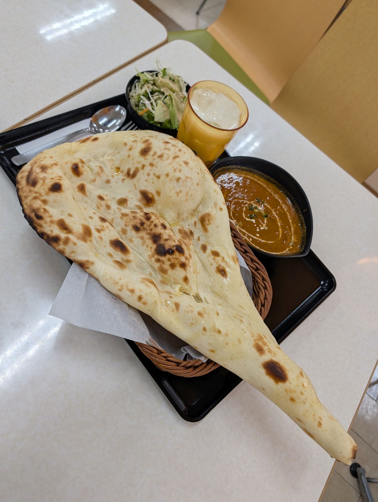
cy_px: 251
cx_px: 189
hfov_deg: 56.9
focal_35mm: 24
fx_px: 349
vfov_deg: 71.5
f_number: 1.68
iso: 23
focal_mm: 6.9
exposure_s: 1/131
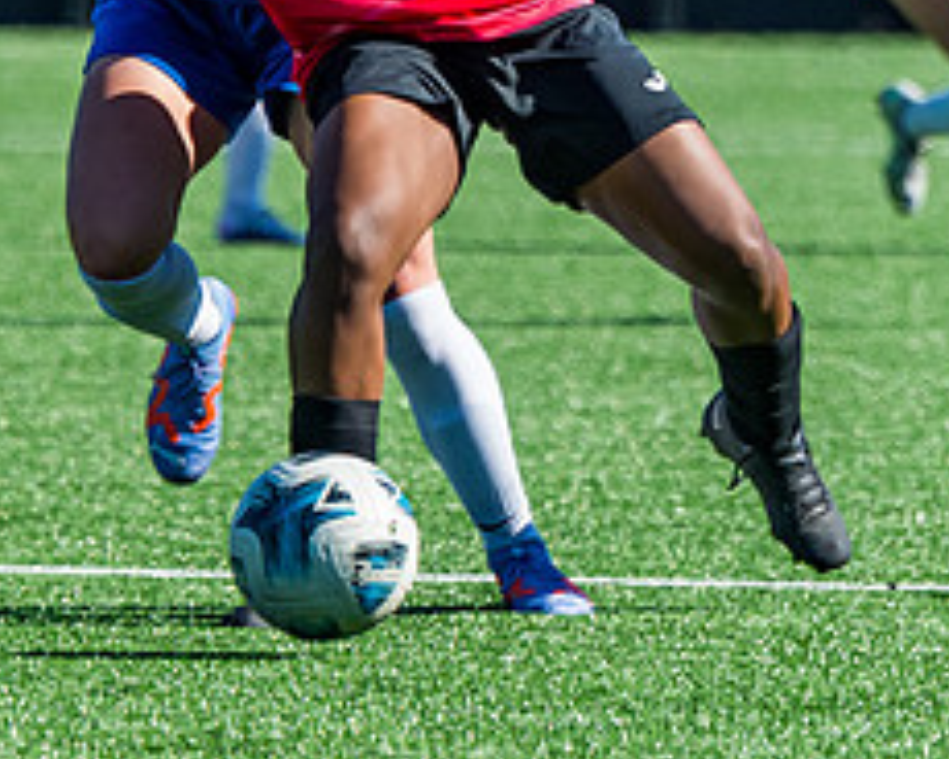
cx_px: 253
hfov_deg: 2.5
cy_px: 149
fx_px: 22132
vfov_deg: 2.0
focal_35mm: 788
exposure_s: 1/1600
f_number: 5
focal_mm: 210
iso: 400
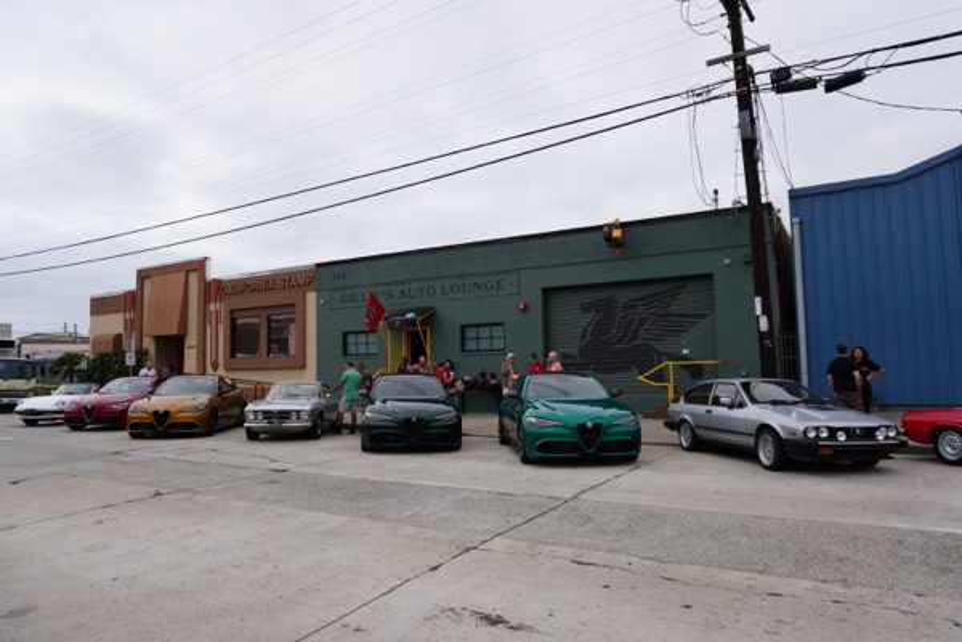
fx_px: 641
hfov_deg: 73.7
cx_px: 481
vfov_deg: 53.1
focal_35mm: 24
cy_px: 321
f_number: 5
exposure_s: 1/400
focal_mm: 16
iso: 100
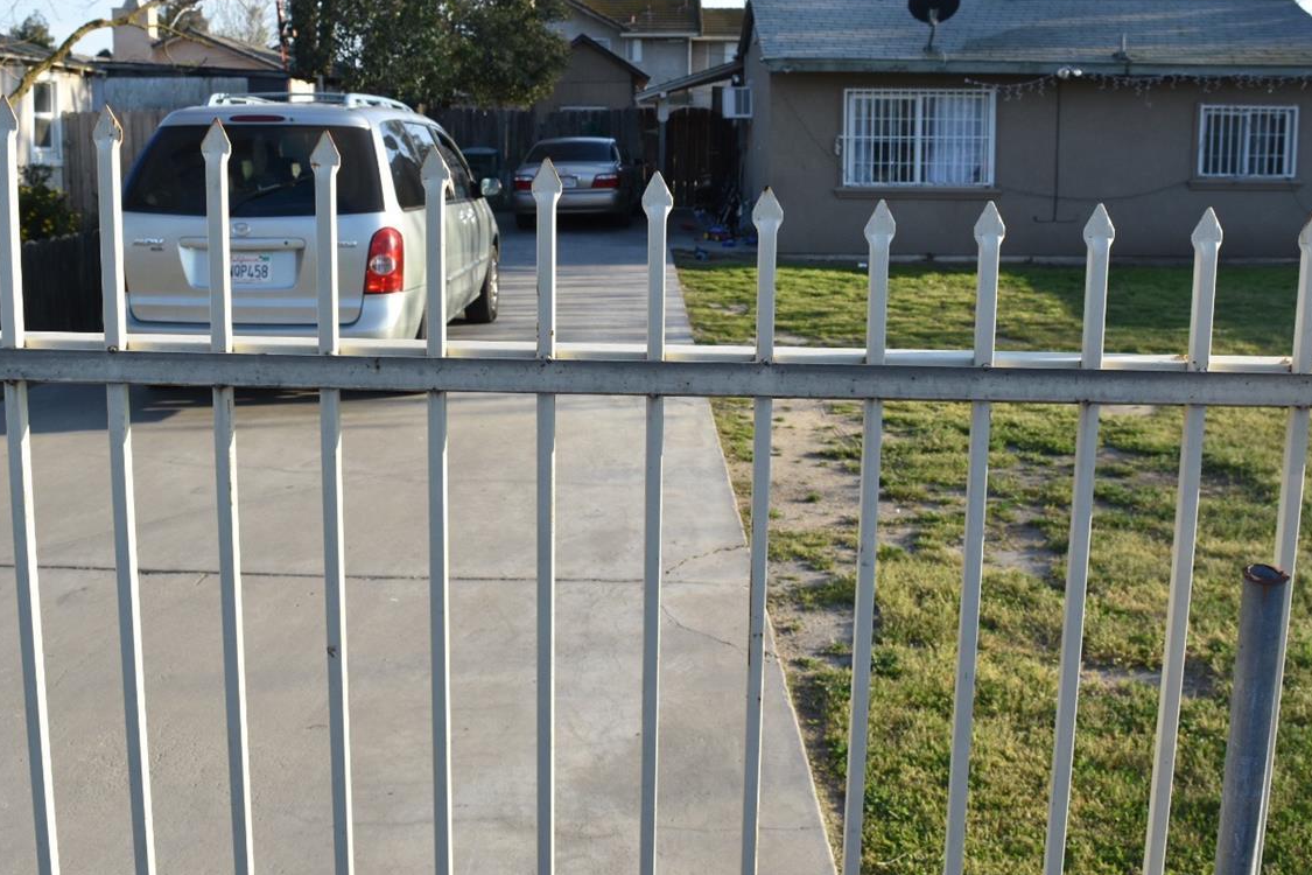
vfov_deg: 36.6
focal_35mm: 36
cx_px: 645
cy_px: 322
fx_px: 1312
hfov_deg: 53.1
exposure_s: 1/500
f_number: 8
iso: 360
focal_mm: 18
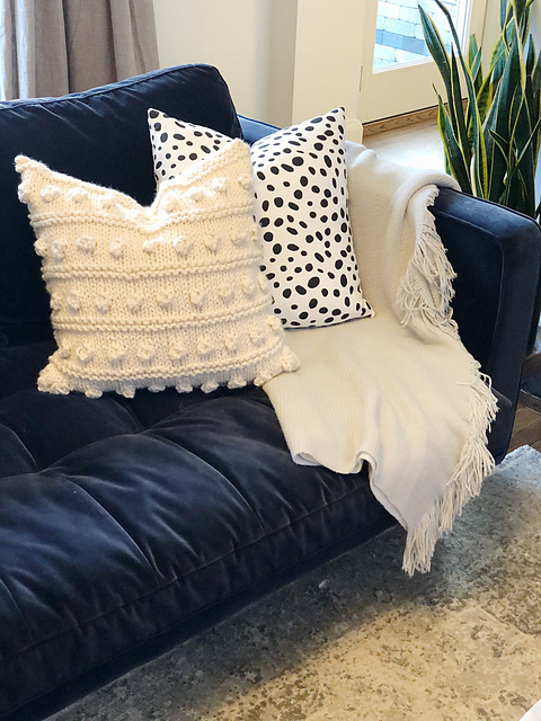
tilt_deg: -27.1
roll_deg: -2.1
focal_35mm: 52
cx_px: 270
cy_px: 360
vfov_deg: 36.8
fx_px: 1084
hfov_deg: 28.0
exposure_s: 1/17
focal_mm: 6
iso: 160
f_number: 2.4
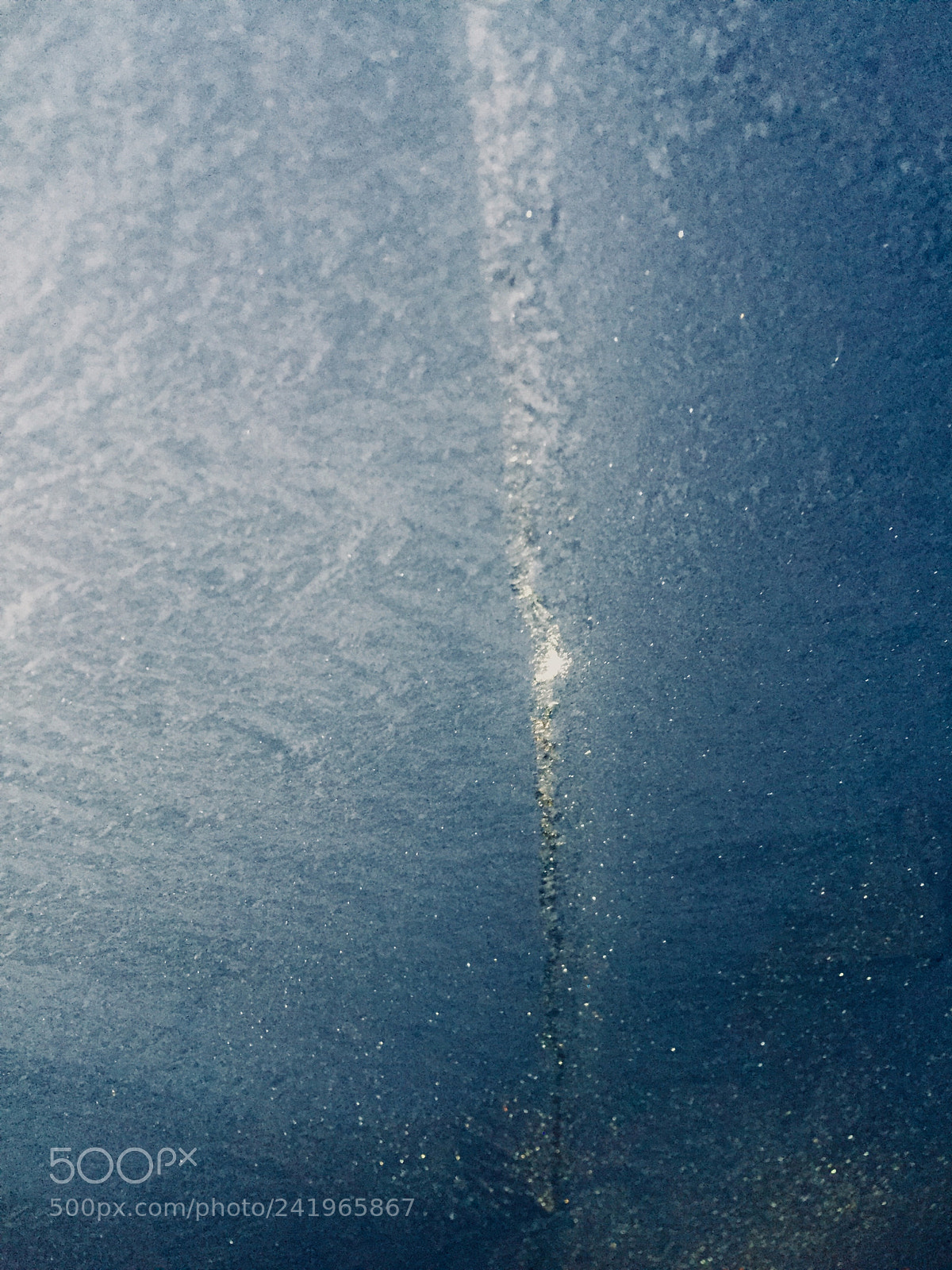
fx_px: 1063
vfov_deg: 61.7
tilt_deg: +12.7
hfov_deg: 48.2
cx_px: 476
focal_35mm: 29
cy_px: 635
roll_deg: +1.0
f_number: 2.2
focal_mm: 4.15
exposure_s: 1/24
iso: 250
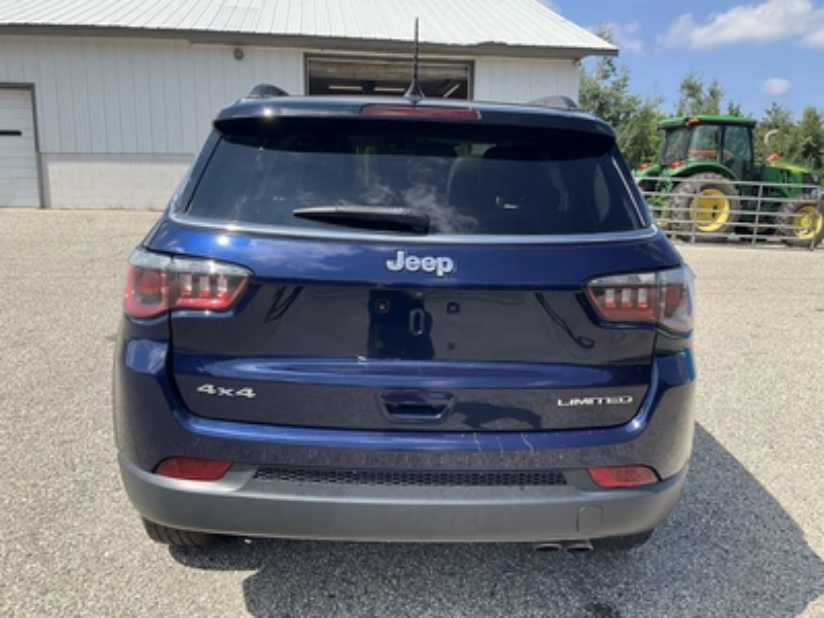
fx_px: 690
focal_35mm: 29
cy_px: 309
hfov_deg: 61.7
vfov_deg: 48.2
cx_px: 412
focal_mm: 3
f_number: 1.8
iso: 25
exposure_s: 1/1015
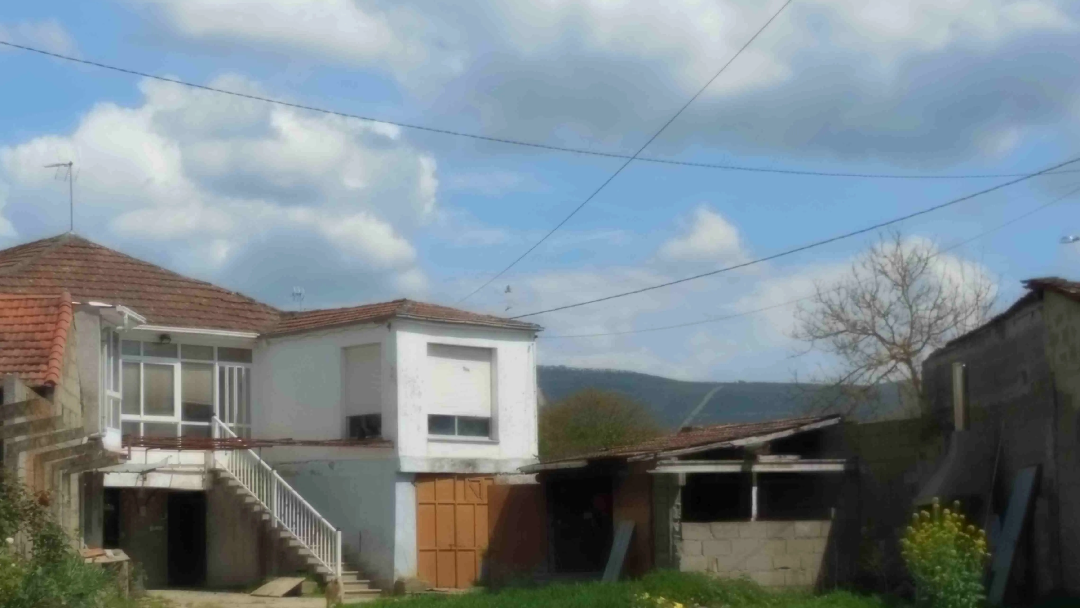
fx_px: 2205
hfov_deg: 27.5
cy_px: 396
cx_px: 538
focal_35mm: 77
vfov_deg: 15.7
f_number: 5.2
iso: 125
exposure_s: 1/1000
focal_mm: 12.4
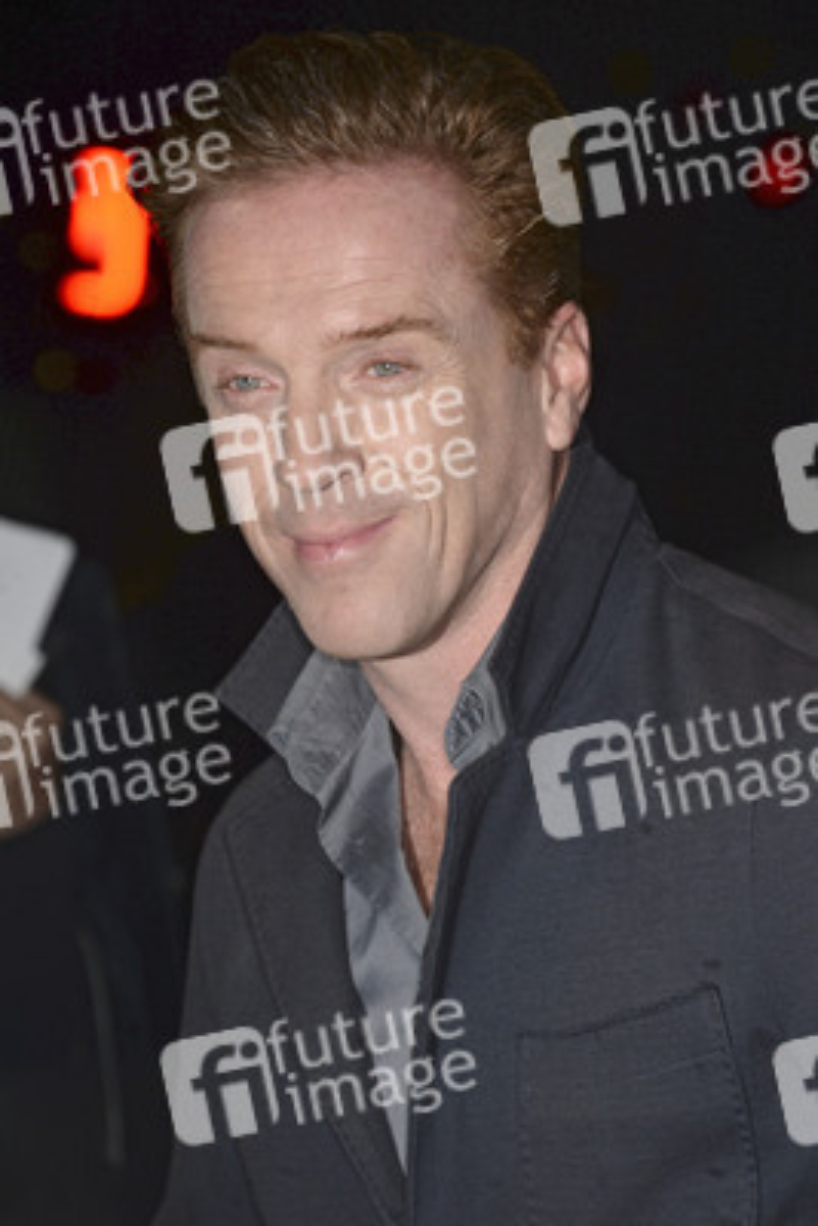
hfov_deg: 6.0
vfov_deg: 8.9
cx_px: 409
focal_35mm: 230
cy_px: 613
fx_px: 7832
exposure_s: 1/250
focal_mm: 230
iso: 800
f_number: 10
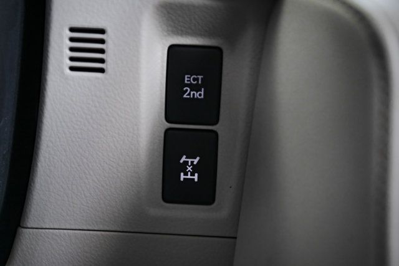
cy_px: 133
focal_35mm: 70
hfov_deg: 28.8
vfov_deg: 19.5
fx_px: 776
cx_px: 200
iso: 800
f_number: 2.8
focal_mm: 70
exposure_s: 1/200
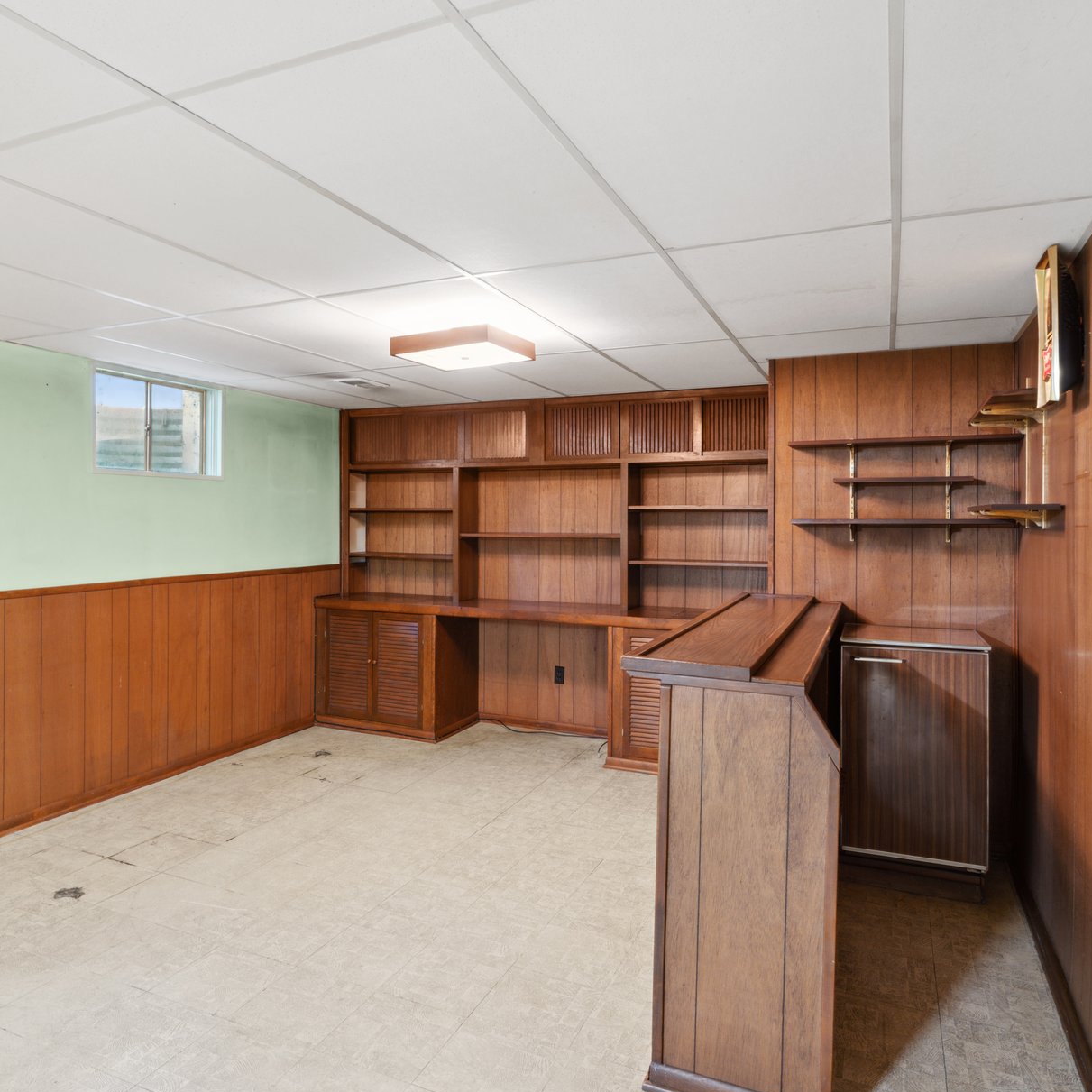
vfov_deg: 67.1
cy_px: 486
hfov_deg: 67.2
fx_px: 821
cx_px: 505
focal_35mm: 23
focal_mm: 16
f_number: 9
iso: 640
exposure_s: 1/2
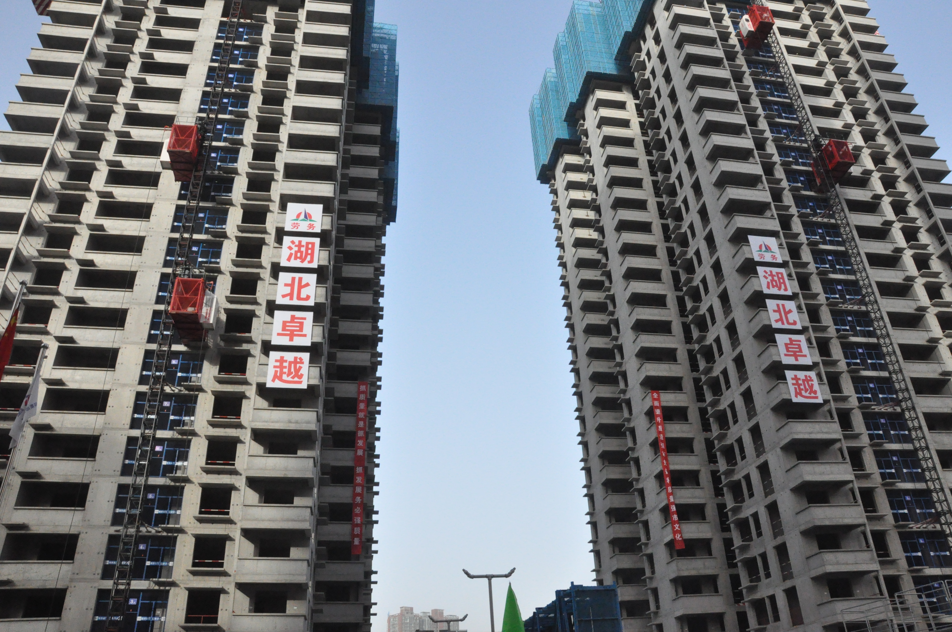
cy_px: 316
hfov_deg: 67.4
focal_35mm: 27
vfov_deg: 47.8
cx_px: 476
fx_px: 713
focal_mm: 18
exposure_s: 1/1000
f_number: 16
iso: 3200
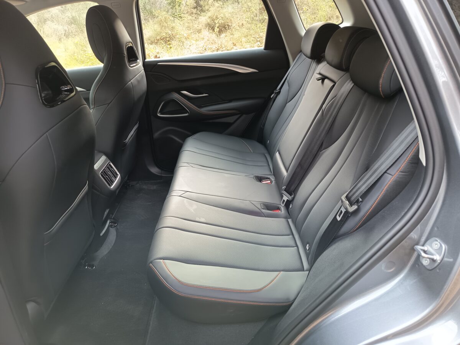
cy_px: 172
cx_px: 230
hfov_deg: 71.6
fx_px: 319
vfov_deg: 56.8
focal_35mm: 24
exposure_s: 1/33.3
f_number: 1.7
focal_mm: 5.24
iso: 342
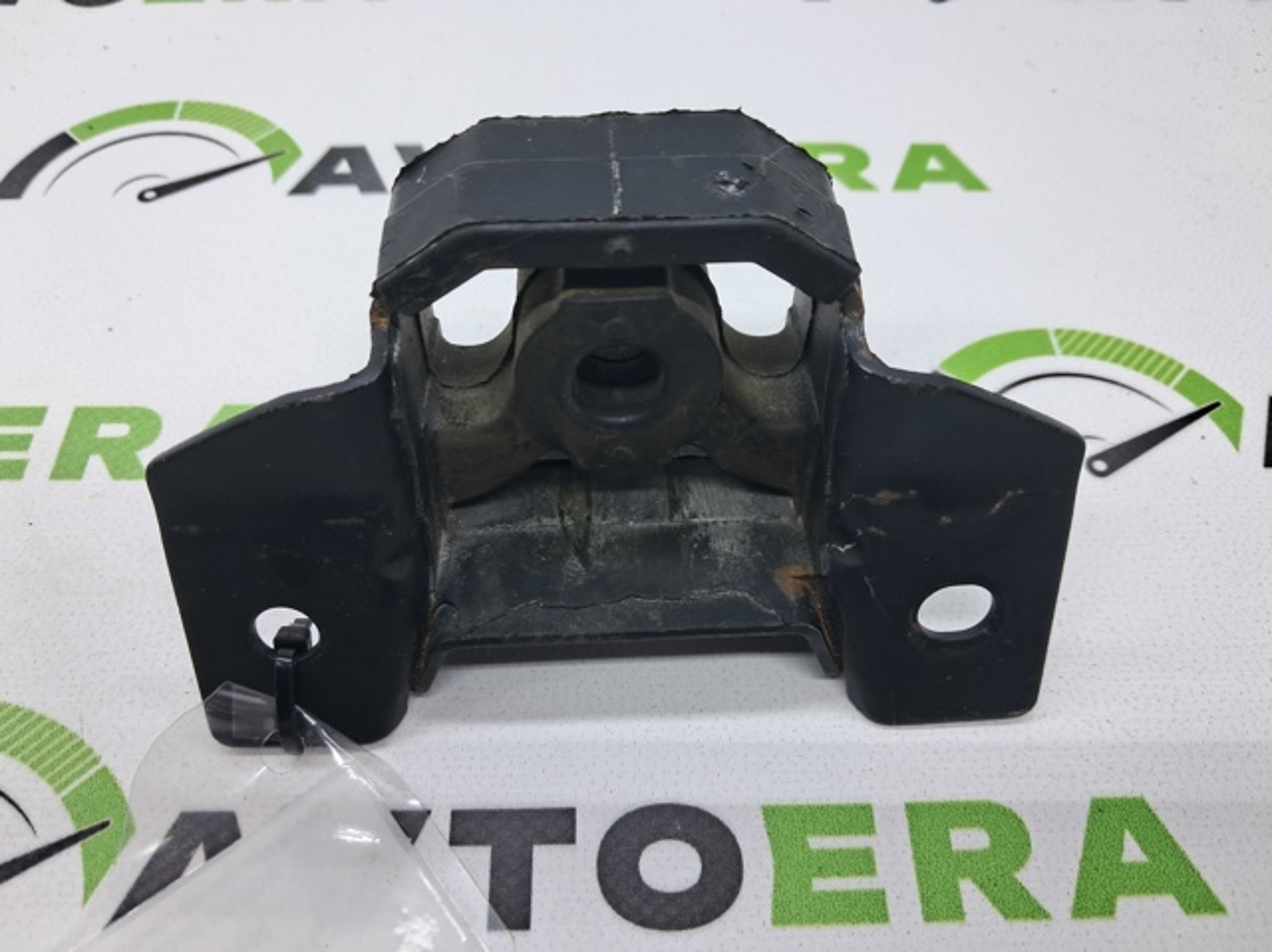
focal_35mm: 27
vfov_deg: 51.3
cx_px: 636
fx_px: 991
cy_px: 476
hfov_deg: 65.4
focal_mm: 4
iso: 50
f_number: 1.8
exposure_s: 1/100
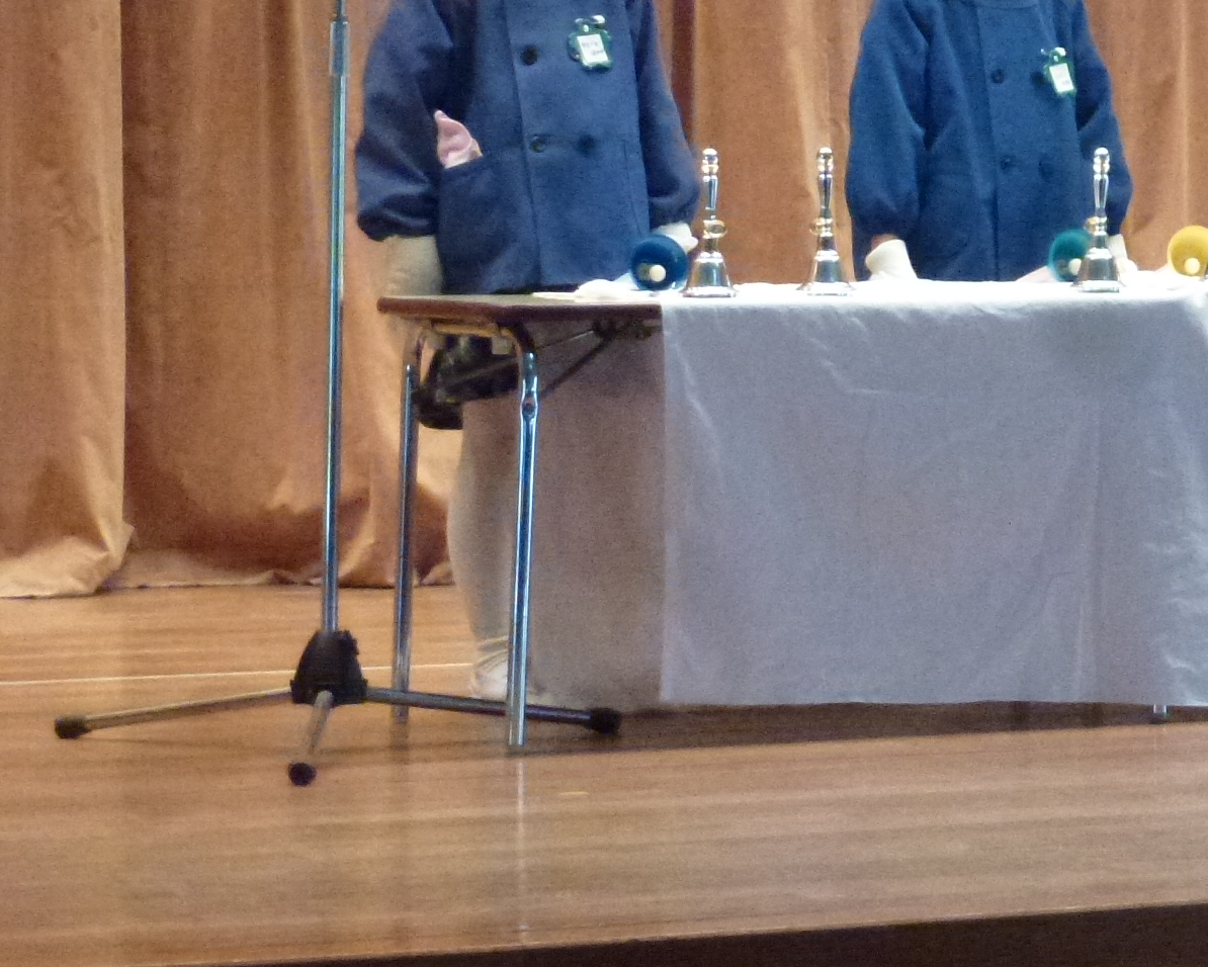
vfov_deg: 9.7
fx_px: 5686
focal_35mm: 159
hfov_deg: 12.0
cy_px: 86
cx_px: 1286
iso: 800
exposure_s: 1/30
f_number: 4.7
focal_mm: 13.6
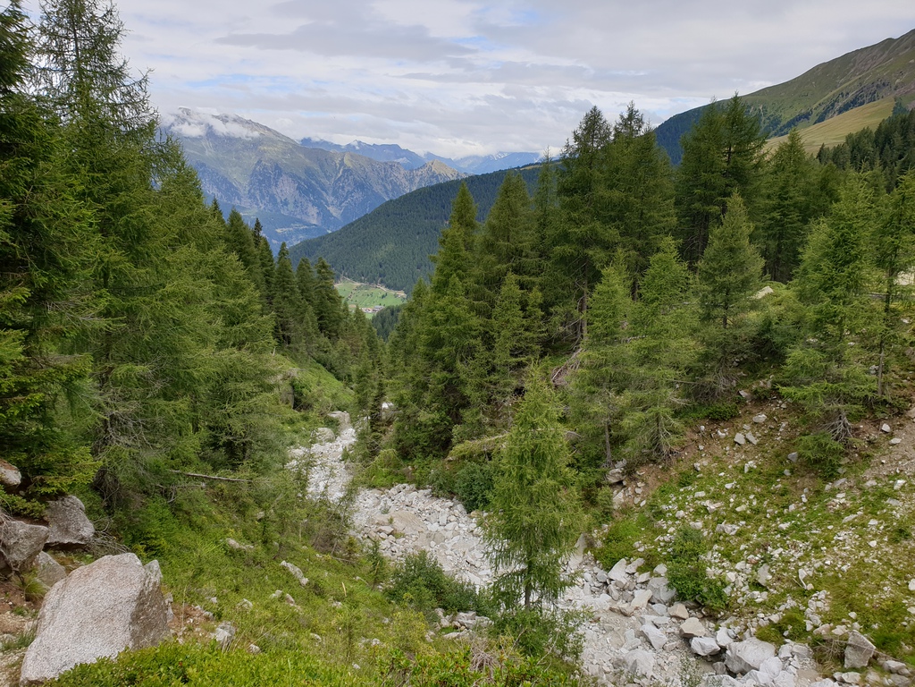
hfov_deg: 67.3
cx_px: 458
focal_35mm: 26
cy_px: 344
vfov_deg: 53.1
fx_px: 687
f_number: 2.4
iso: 50
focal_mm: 4.3
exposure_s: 1/1005
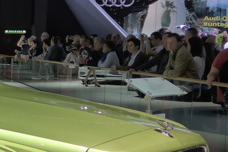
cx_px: -101
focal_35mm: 99
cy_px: 128
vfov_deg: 13.7
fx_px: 627
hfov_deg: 18.5
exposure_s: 1/320
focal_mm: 6
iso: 160
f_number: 2
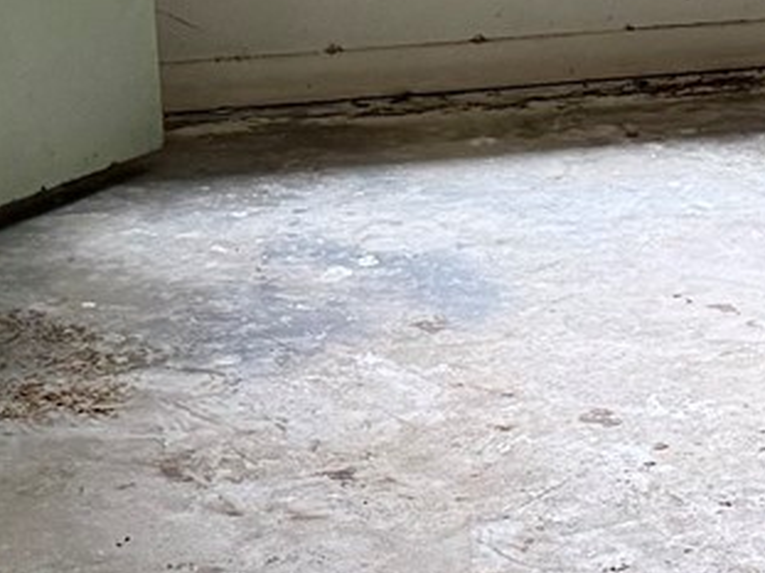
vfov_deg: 9.4
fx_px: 3490
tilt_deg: -15.3
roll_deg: -0.8
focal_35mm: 158
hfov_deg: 12.1
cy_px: 79
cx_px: 1036
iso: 320
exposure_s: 1/60
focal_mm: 6.76
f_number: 1.78
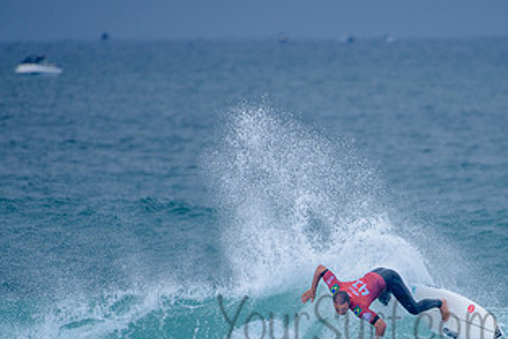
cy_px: 306
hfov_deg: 2.2
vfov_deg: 1.5
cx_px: 385
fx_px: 13326
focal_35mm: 944
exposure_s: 1/800
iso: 160
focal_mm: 500
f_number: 5.6
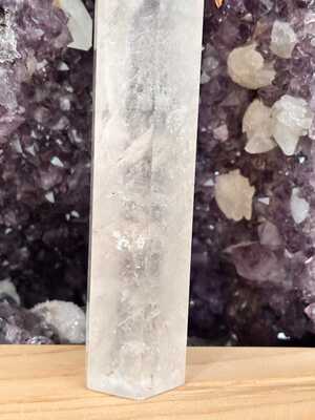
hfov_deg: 28.0
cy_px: 210
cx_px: 158
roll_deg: -0.6
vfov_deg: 36.8
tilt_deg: -15.8
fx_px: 631
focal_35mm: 52
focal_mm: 5.96
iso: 200
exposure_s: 1/40
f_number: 1.6
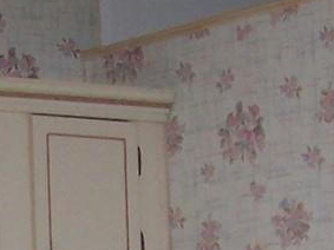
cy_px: 512
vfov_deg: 6.9
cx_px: 165
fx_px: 2016
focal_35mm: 209
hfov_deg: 9.5
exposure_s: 1/60
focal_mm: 5.6
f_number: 2.8
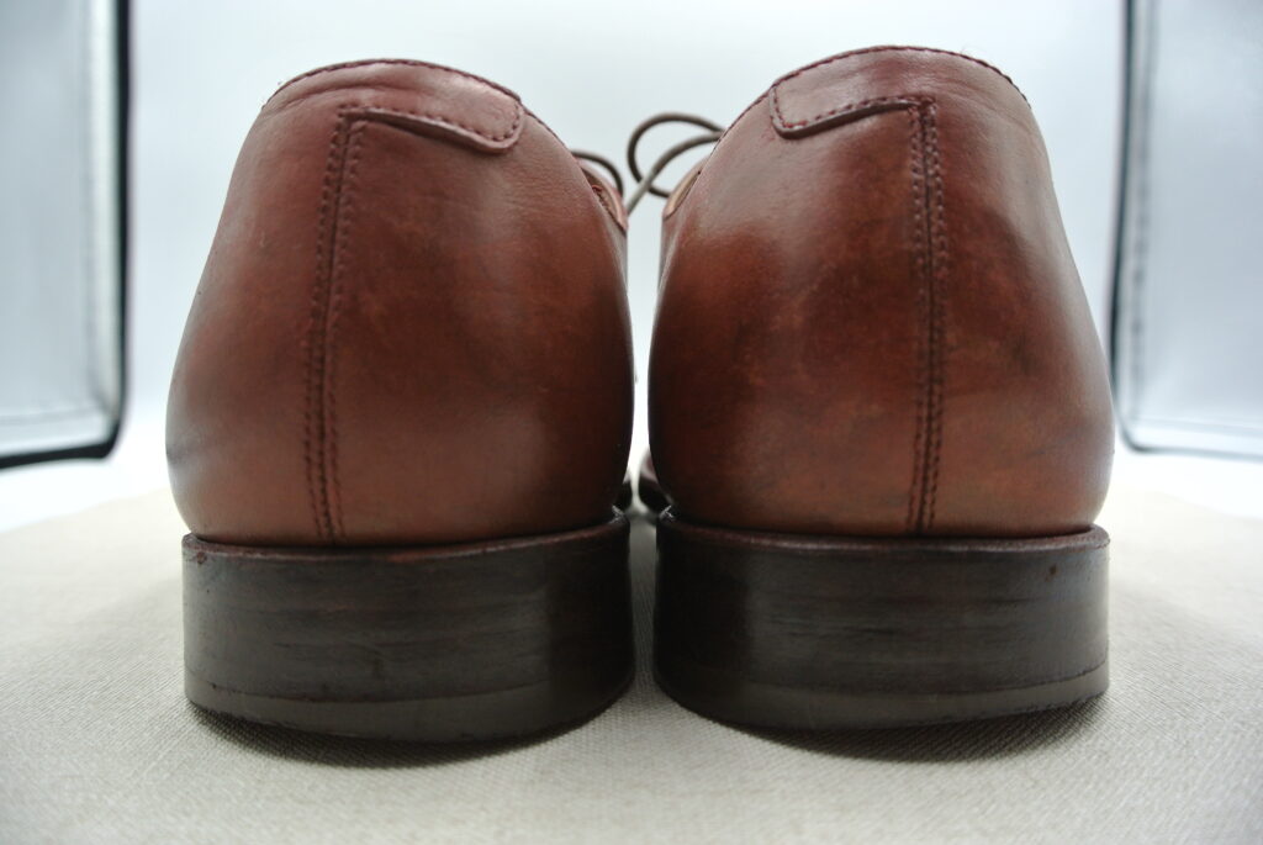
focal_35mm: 27
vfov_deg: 48.0
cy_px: 422
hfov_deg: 67.3
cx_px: 632
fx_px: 948
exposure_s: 1/125
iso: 250
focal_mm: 10
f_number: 4
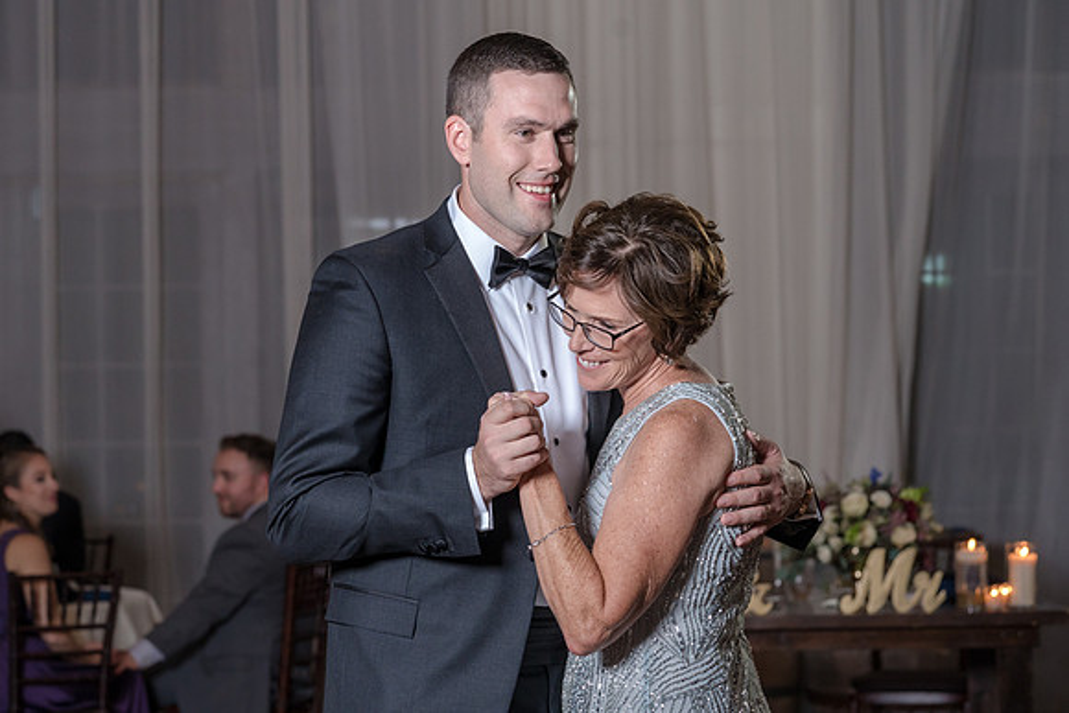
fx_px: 3241
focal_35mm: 109
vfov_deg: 12.6
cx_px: 497
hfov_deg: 18.7
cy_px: 405
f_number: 5.6
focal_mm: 96
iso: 2000
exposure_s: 1/100
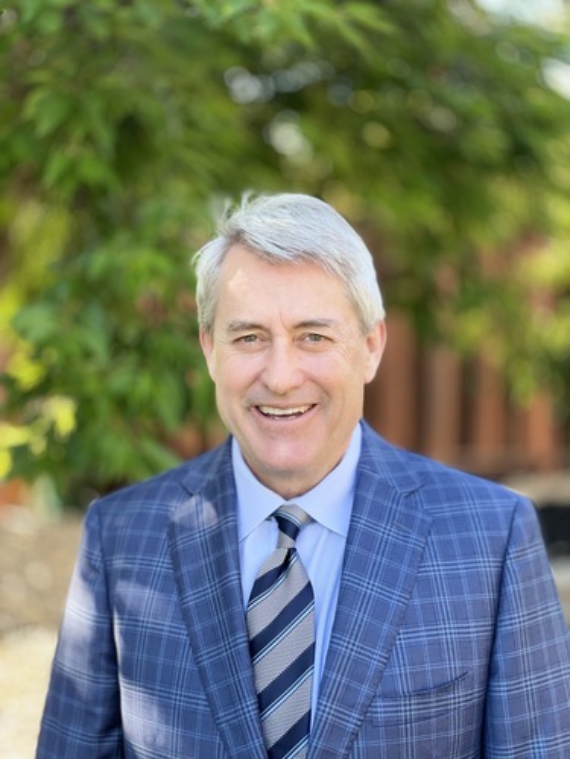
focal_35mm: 52
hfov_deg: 28.0
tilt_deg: +2.4
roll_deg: -0.8
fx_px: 1142
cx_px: 285
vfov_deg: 36.8
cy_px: 380
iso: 40
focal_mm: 6
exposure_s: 1/122
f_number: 2
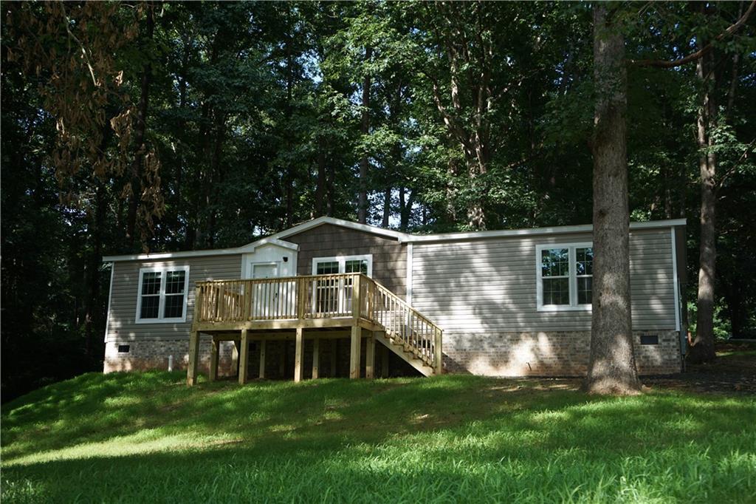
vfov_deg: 35.9
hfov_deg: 51.9
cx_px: 378
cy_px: 252
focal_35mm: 37
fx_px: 777
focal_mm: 37
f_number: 5.6
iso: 125
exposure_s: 1/125
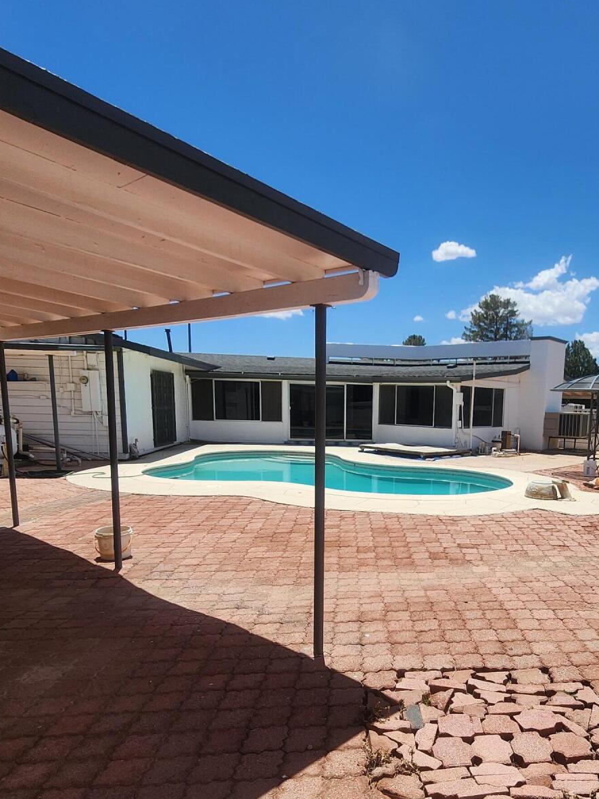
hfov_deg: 59.0
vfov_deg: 75.0
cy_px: 502
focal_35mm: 22
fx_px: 508
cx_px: 422
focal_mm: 2.2
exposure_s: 1/2614
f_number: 2.2
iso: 50
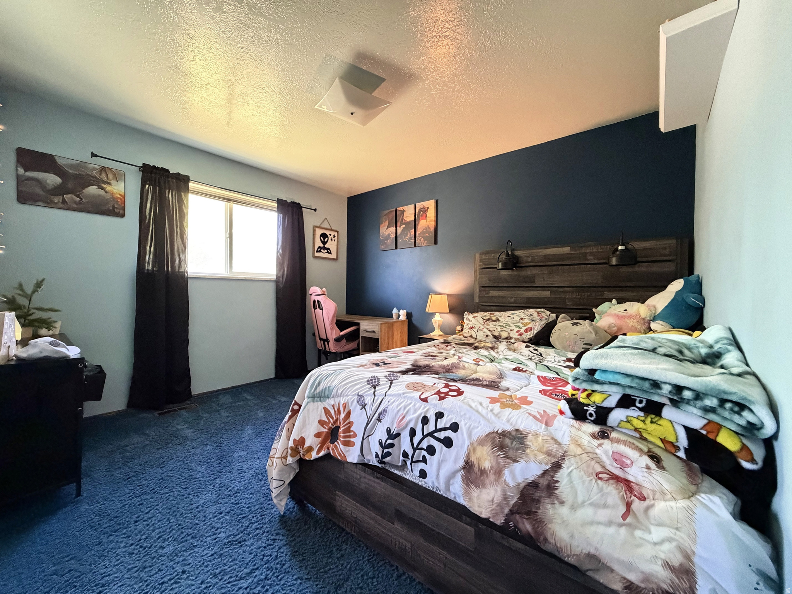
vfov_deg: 85.7
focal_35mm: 14
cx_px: 396
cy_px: 297
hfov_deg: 102.1
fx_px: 320
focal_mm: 2.22
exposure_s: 1/60
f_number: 2.2
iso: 640
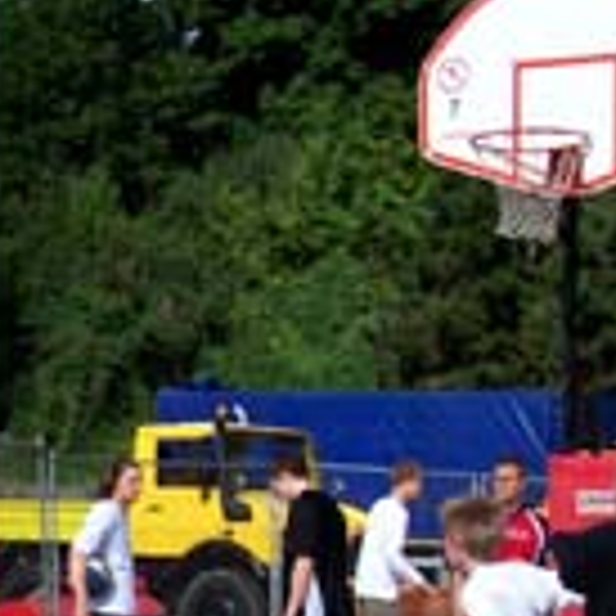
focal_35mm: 122
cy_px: 540
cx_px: -126
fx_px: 2456
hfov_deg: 13.9
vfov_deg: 14.2
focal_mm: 7
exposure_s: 1/594
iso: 80
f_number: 5.6
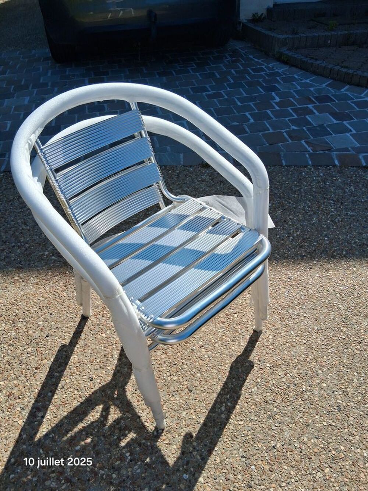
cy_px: 246
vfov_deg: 67.3
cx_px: 184
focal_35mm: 26
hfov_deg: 53.1
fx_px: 368
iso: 25
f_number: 1.8
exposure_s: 1/732
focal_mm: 3.98
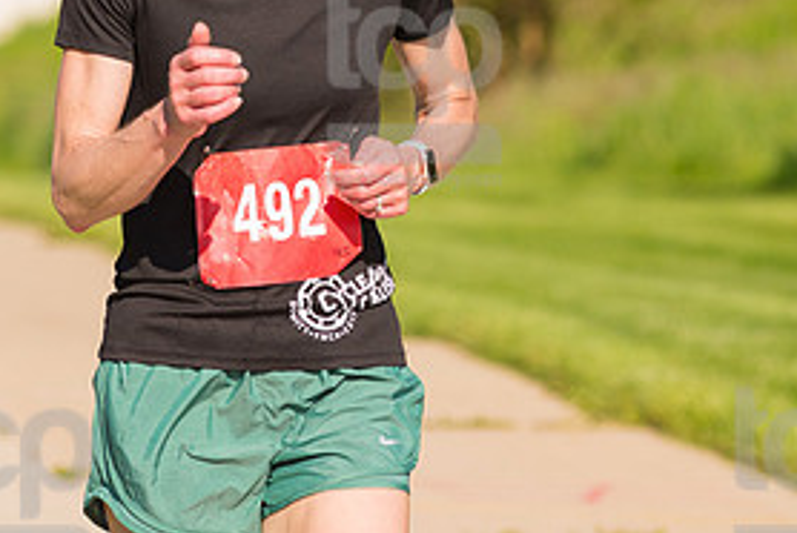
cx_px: 416
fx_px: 9241
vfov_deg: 3.3
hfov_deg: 4.9
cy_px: 87
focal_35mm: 417
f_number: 5.6
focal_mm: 200
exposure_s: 1/2000
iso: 400
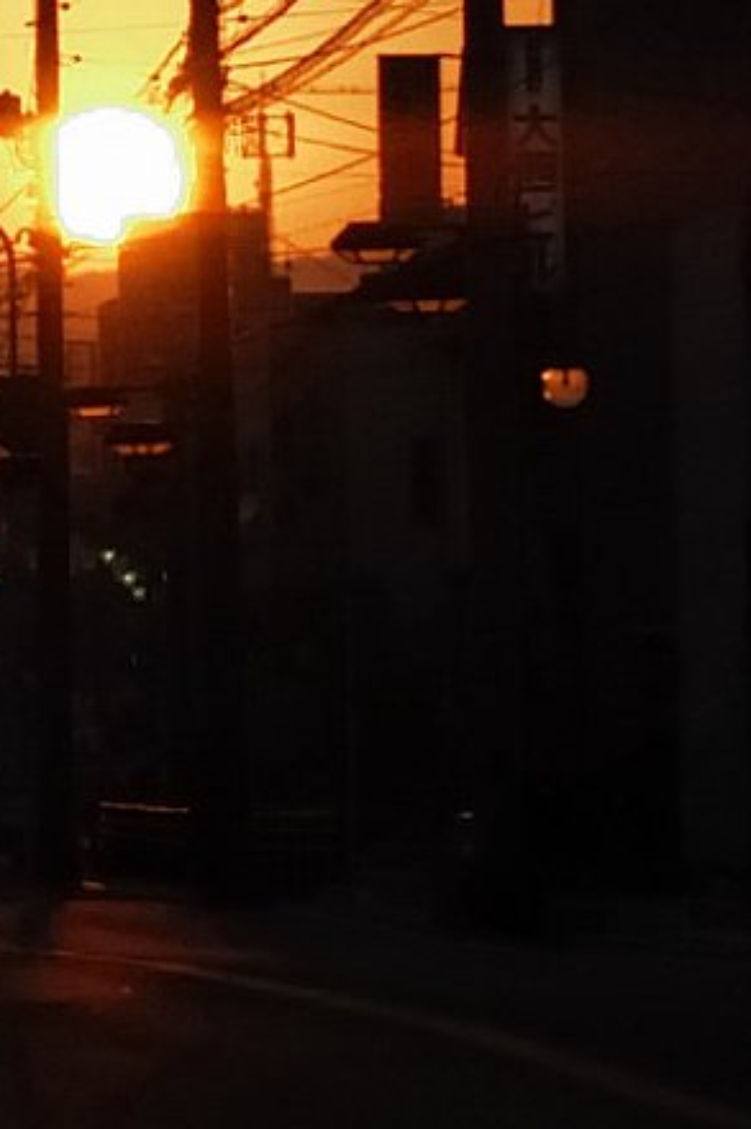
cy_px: 154
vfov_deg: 16.6
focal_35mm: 122
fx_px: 3825
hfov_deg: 11.2
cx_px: 97
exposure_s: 1/8000
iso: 400
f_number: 2.8
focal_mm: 35
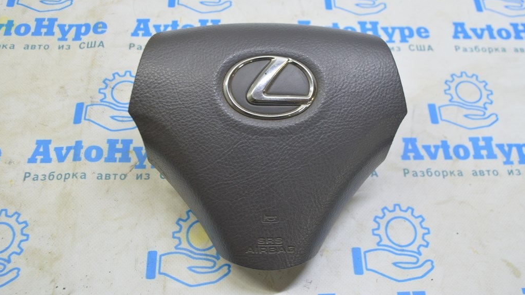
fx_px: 529
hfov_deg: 52.8
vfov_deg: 31.1
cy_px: 124
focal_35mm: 38
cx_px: 263
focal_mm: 24
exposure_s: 1/20
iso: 400
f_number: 5.6
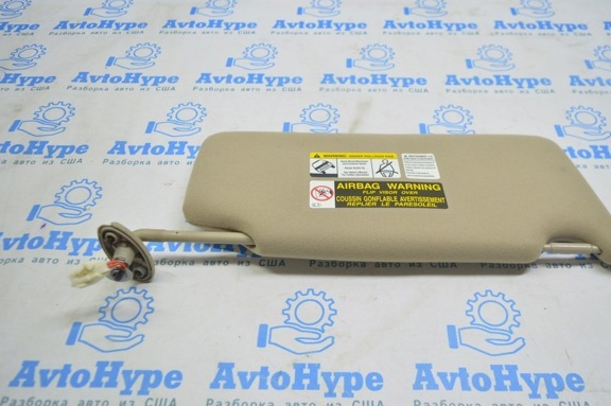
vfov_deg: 43.5
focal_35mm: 30
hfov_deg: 61.9
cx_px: 333
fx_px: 509
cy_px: 214
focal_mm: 18
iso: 400
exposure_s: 1/50
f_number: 3.5
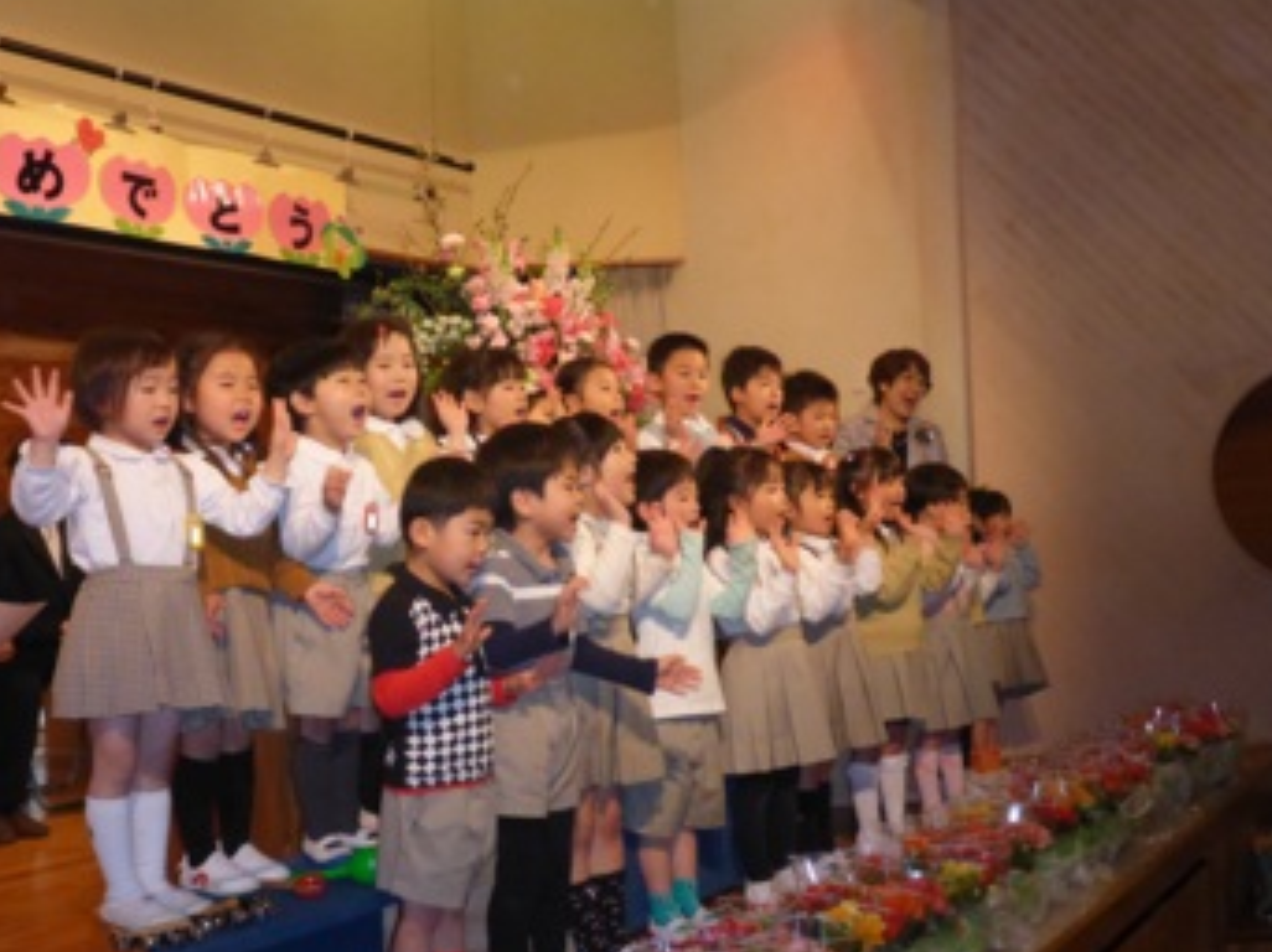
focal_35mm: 42
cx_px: 640
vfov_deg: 34.3
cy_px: 480
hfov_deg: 44.8
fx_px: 1542
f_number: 4.2
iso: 800
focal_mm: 7.4
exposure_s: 1/125
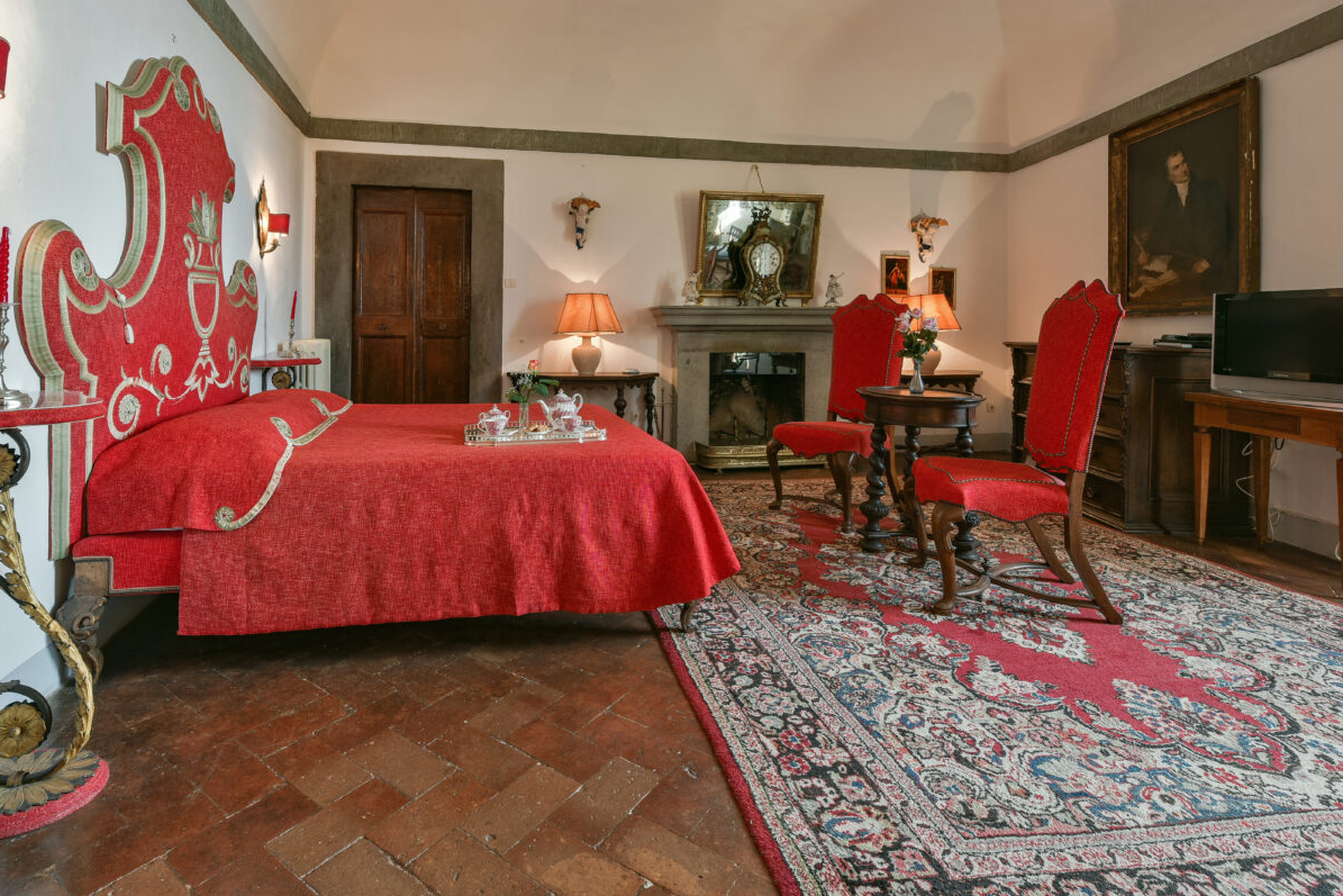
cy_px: 333
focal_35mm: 18
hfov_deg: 89.7
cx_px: 599
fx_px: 672
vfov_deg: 66.3
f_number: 8
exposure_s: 1/3
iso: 100
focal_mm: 14
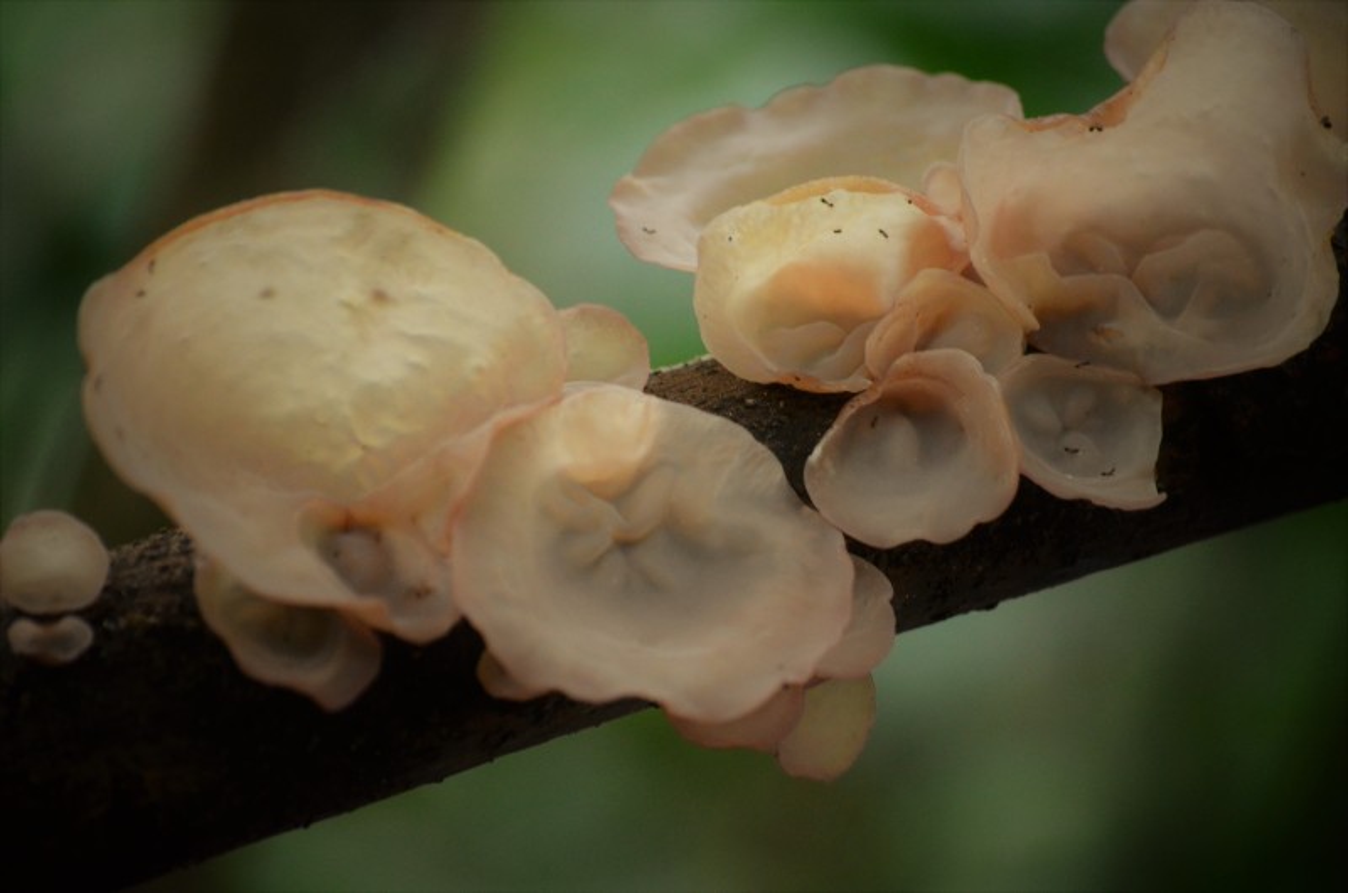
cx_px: 674
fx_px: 7007
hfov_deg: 11.0
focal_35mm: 188
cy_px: 446
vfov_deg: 7.3
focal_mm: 125
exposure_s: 1/80
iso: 1600
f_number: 4.8
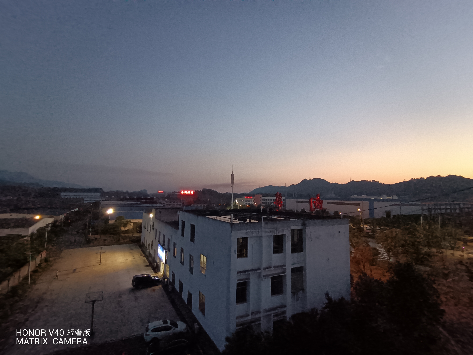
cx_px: 236
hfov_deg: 91.0
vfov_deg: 74.7
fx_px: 232
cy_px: 178
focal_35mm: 17
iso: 1608
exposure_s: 1/16.7
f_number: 2.4
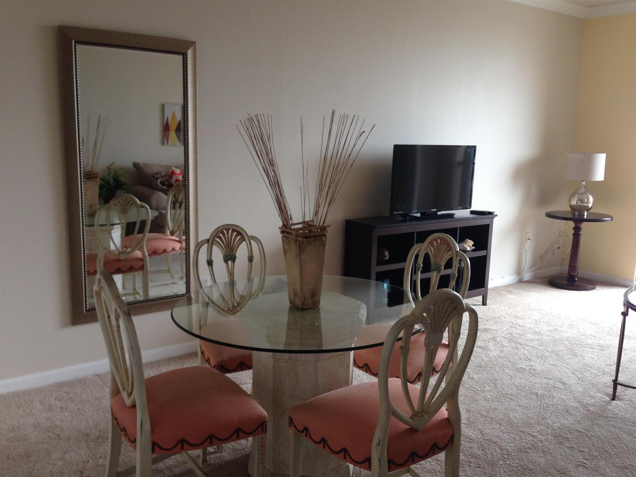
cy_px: 238
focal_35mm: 33
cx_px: 318
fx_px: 606
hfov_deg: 55.4
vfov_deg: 42.9
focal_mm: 4.12
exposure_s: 1/120
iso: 80
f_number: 2.4
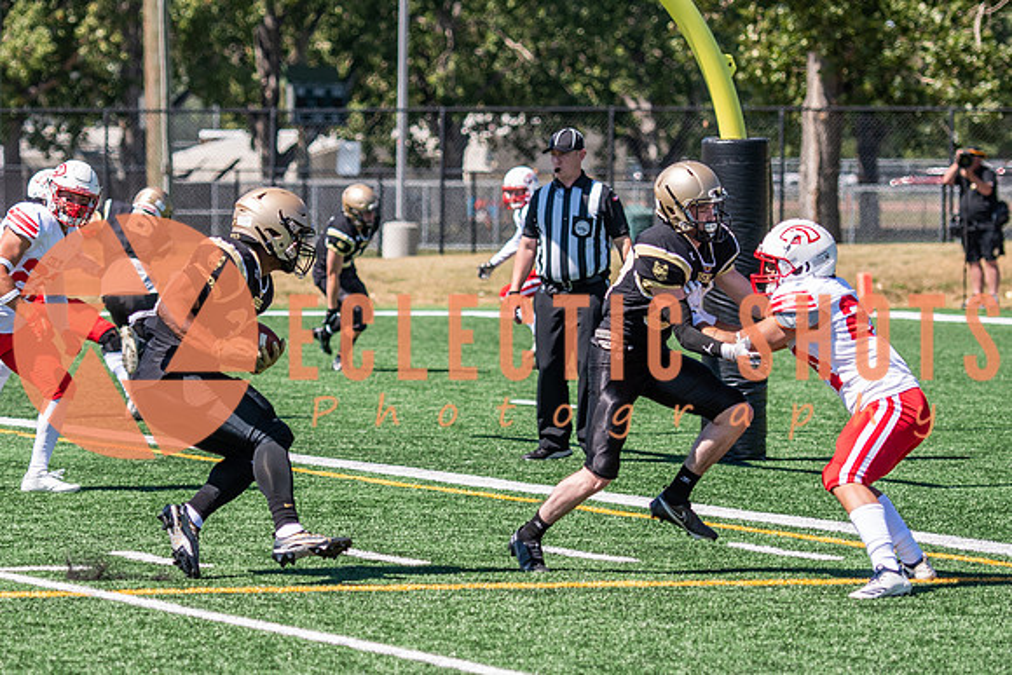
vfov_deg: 6.2
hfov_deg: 9.3
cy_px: 288
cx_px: 298
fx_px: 6227
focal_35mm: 221
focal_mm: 102
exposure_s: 1/2000
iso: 160
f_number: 2.8
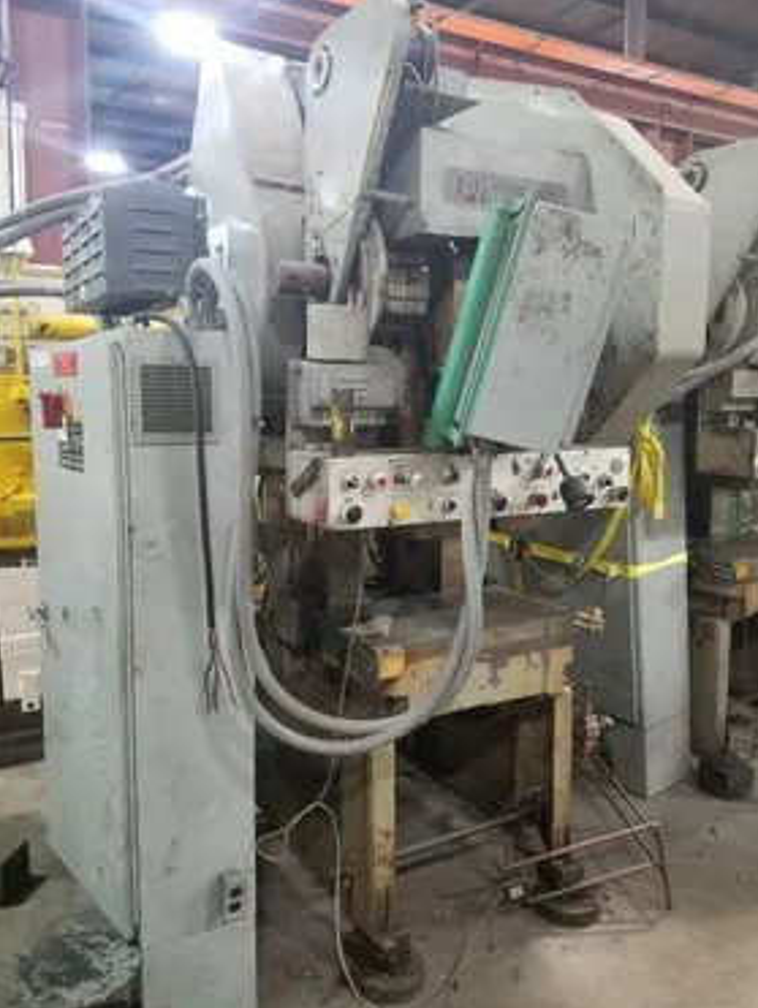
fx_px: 816
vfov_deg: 63.3
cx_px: 383
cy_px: 475
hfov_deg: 49.8
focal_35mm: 28
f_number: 1.7
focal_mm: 4.2
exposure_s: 1/13
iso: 200
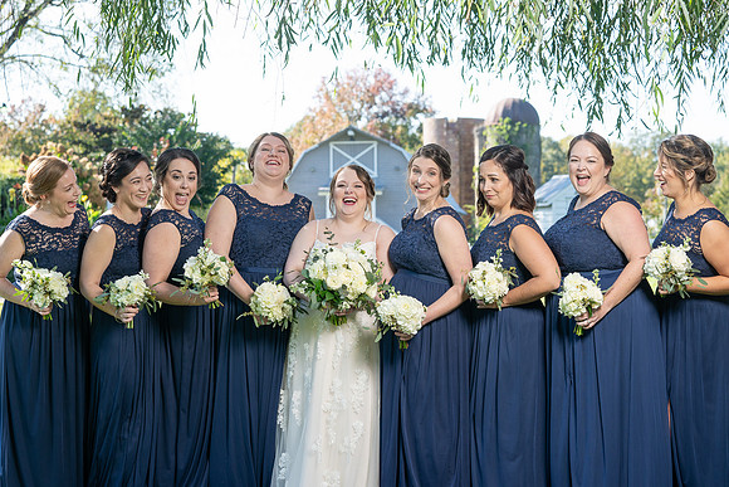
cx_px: 360
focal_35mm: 83
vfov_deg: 16.5
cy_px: 222
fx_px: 1682
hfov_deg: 24.5
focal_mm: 75
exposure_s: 1/200
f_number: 5.6
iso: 200
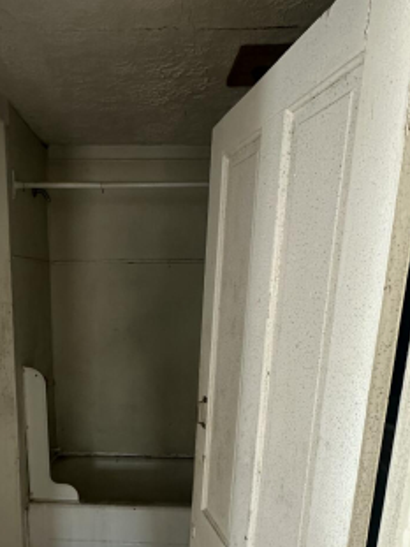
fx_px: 474
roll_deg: +0.2
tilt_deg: -12.8
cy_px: 398
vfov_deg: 57.5
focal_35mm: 30
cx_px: 107
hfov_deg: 45.3
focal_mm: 2.22
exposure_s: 1/62
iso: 320
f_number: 2.2
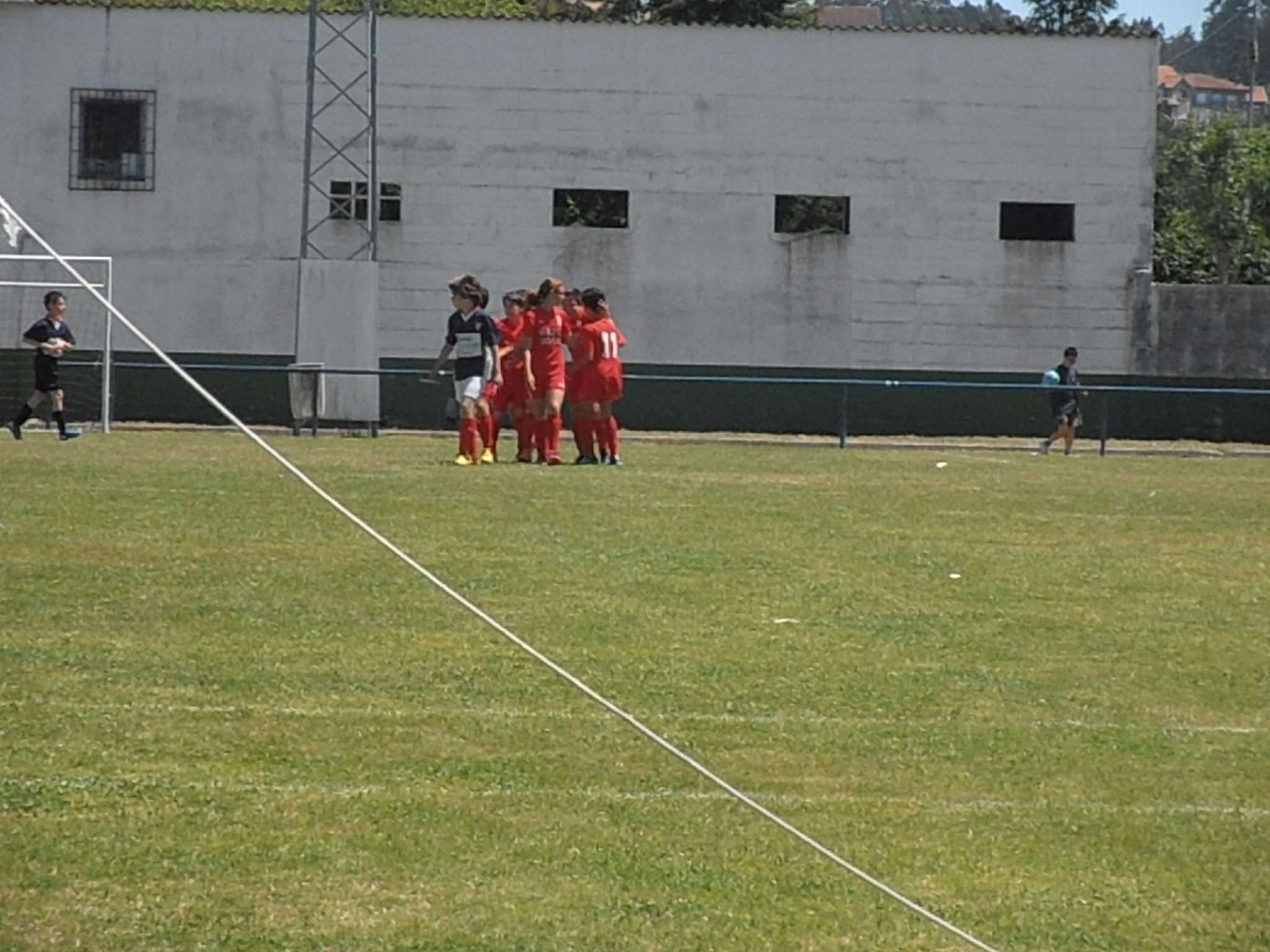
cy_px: 476
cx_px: 635
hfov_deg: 10.0
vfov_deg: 7.5
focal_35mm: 198
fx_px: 7264
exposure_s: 1/250
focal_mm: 35.05
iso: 400
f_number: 15
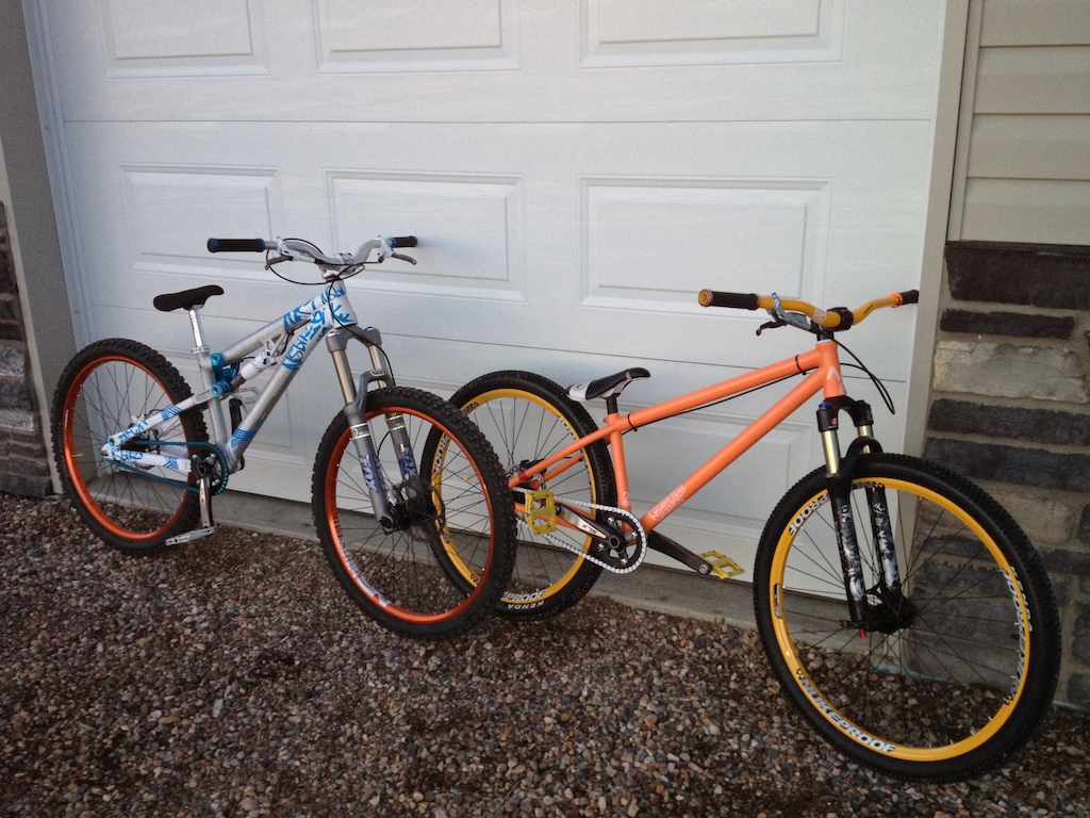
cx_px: 545
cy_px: 409
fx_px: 1102
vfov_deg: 40.7
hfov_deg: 52.6
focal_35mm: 35
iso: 160
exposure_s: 1/20
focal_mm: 4.28
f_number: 2.4
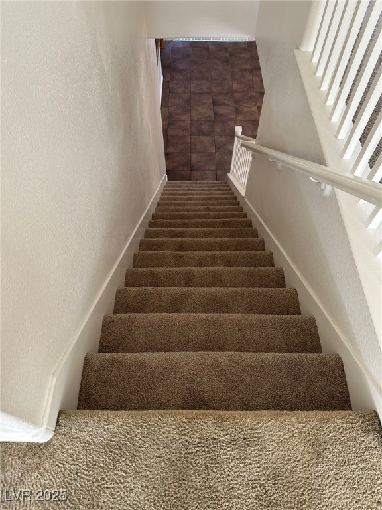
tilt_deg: -56.8
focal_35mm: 24
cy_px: 255
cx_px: 191
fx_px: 353
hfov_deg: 56.8
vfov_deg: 71.6
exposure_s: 1/60
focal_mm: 6.86
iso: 200
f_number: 1.78
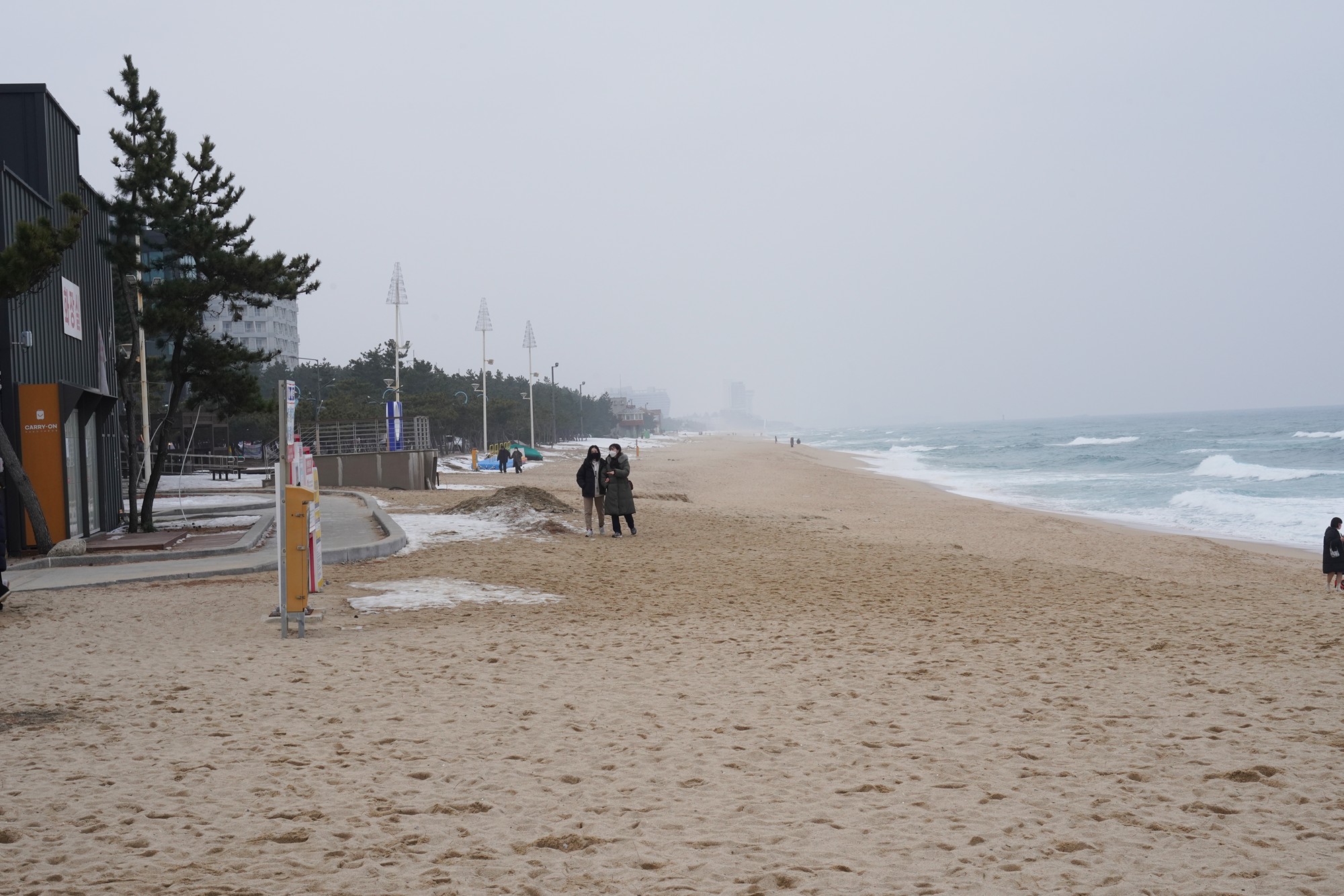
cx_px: 672
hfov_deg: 33.9
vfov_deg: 23.0
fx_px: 2203
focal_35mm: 59
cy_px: 448
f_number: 16
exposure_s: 1/100
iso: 800
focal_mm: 59
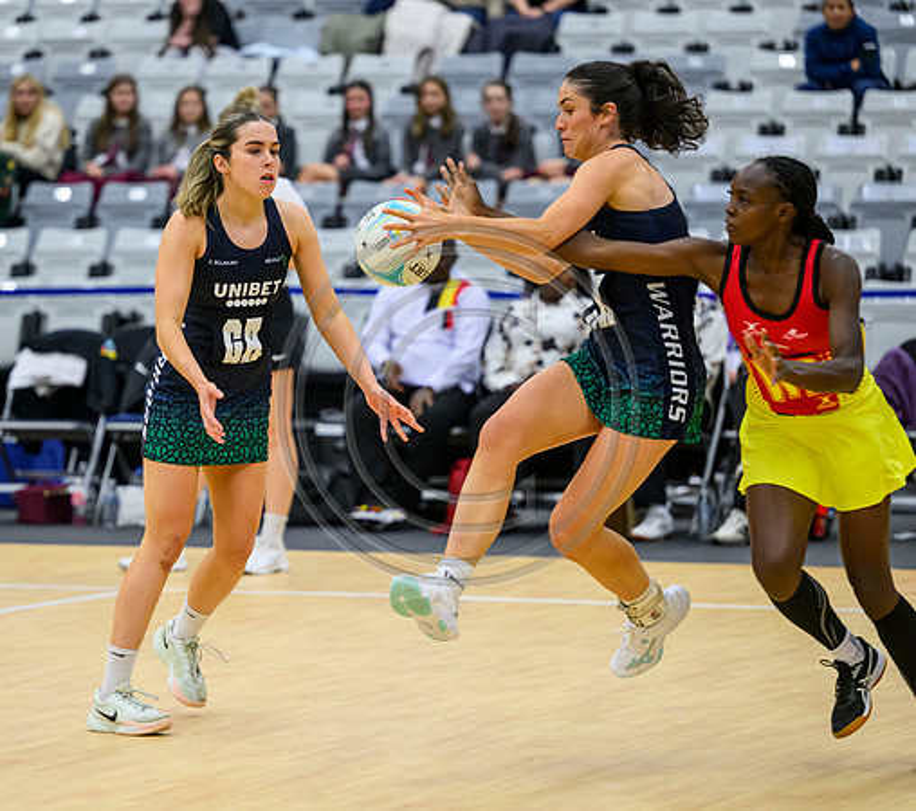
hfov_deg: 9.9
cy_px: 402
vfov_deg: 8.8
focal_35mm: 186
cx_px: 265
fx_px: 5265
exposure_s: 1/1000
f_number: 2.8
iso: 3200
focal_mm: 145
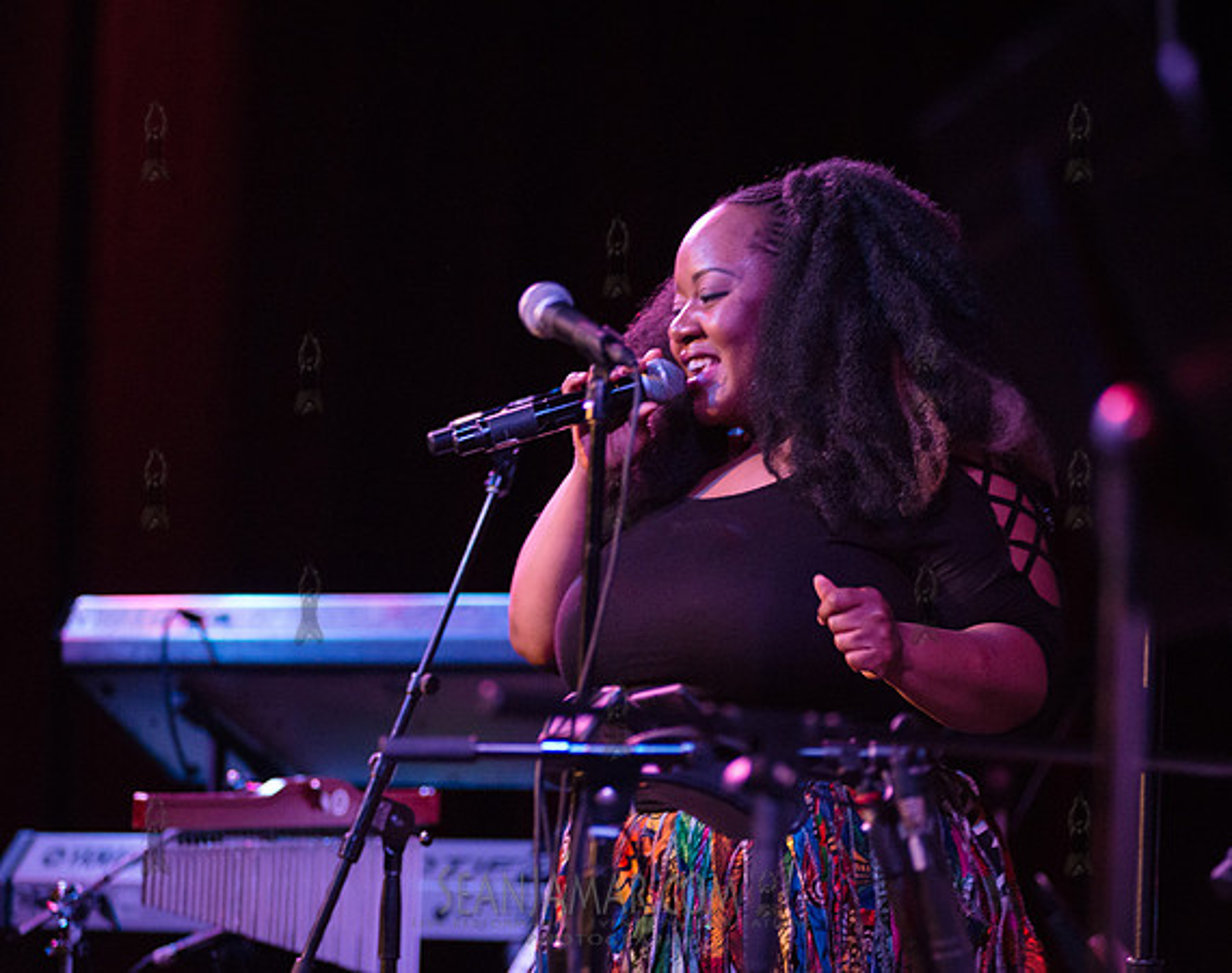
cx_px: 713
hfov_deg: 13.9
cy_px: 490
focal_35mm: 139
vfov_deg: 11.0
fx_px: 5053
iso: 4000
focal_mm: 120
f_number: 2.8
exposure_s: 1/200
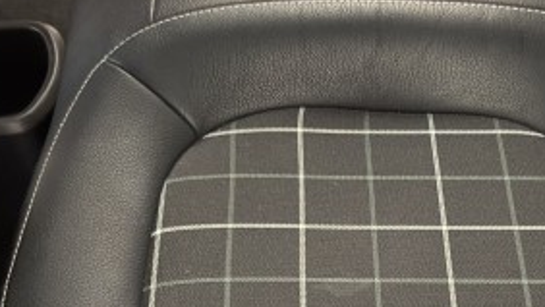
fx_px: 1374
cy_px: 145
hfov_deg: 22.3
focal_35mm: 95
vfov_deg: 12.8
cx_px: 373
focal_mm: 6.76
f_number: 1.78
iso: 640
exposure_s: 1/20
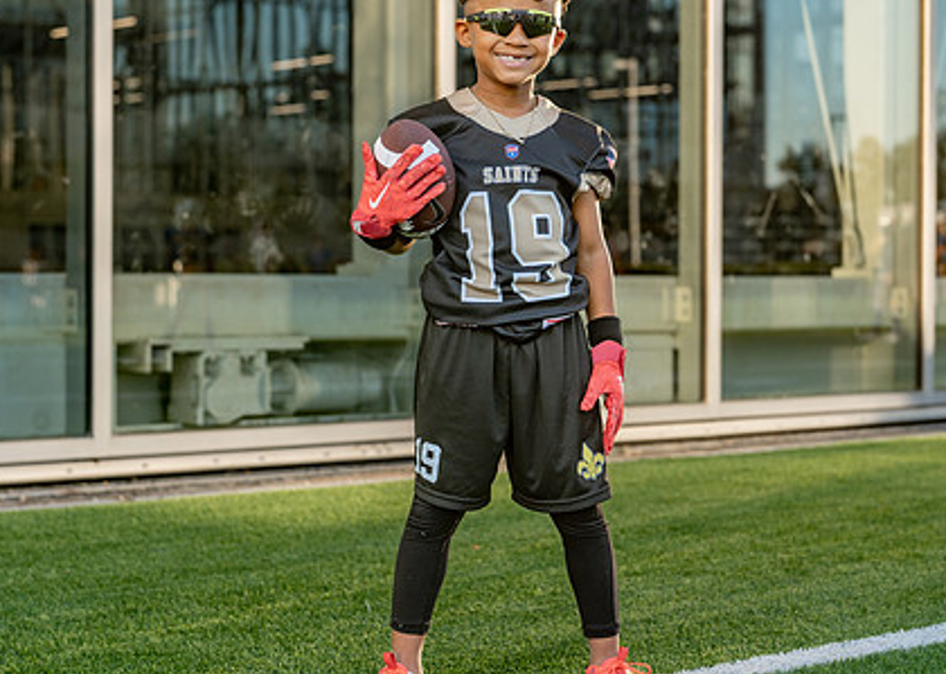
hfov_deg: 24.5
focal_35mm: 81
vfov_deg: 17.6
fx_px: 2174
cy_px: 303
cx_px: 522
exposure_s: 1/400
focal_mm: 50
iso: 100
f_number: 2.8
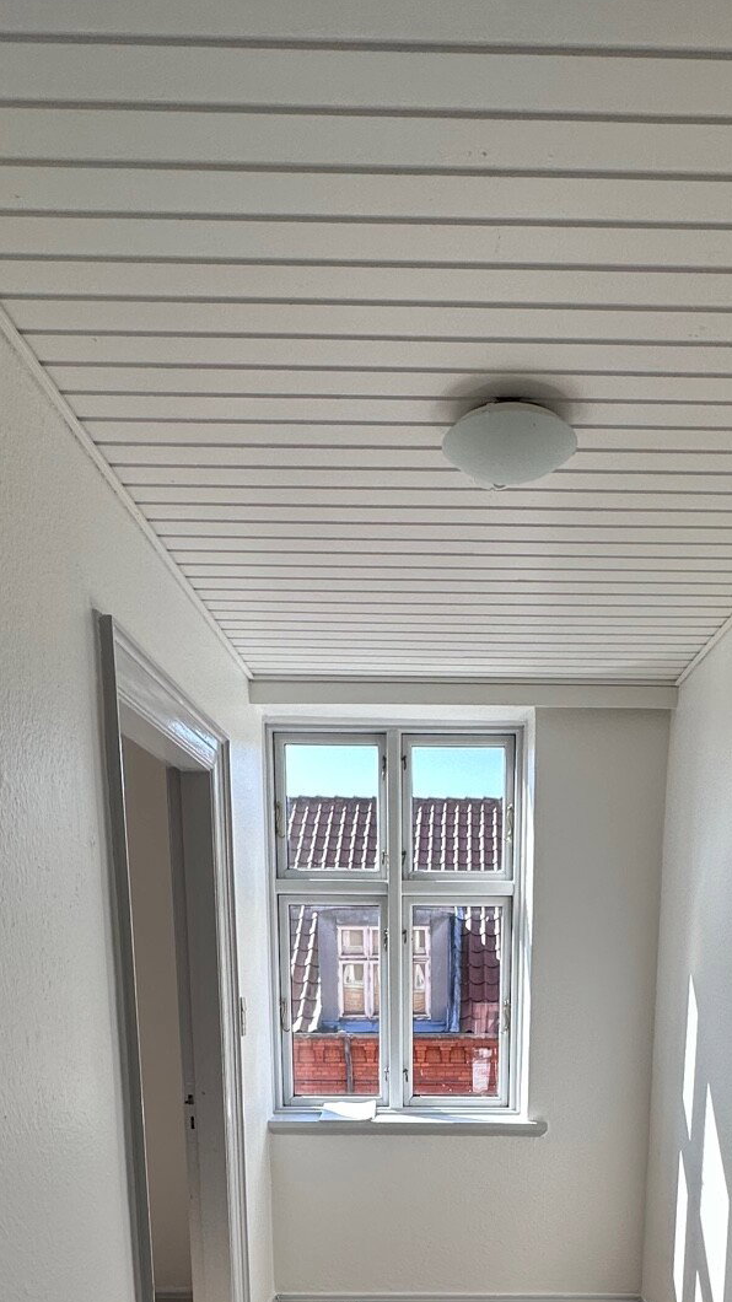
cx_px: 456
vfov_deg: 57.2
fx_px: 1001
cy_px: 1162
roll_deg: -0.2
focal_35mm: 29
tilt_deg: -9.4
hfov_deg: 39.9
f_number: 2.2
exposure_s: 1/406
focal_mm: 2.22
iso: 40
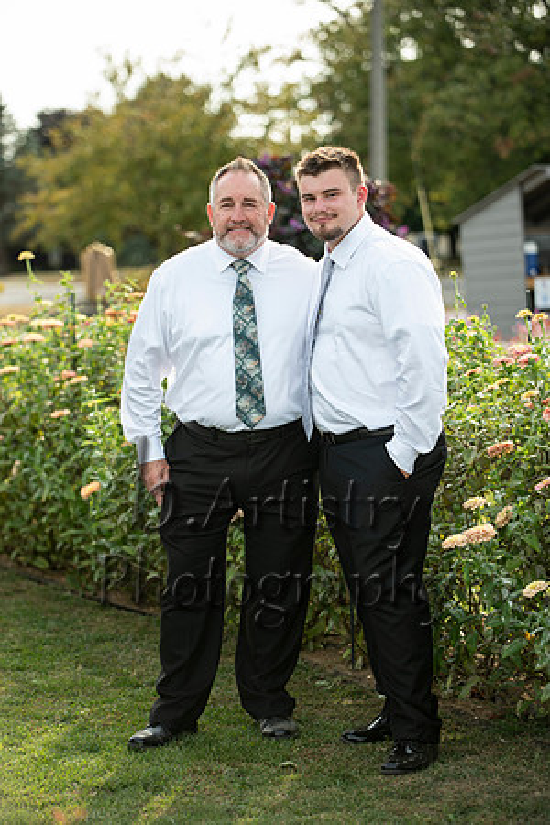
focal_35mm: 100
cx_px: 275
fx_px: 2291
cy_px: 412
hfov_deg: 13.7
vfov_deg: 20.4
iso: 125
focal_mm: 100
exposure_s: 1/400
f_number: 2.8
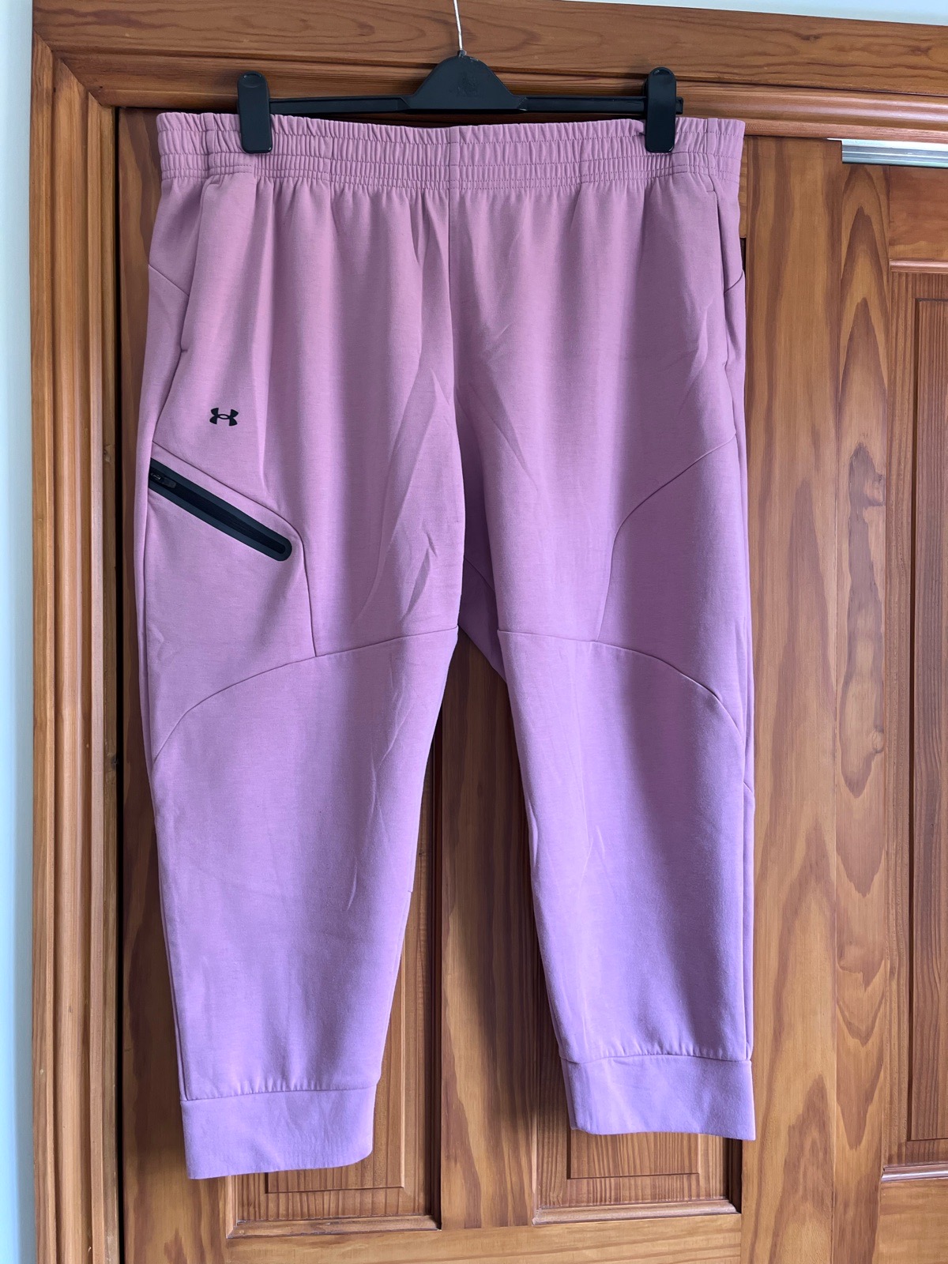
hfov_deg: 53.1
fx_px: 949
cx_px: 474
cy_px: 632
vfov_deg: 67.3
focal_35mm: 26
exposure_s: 1/118
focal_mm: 5.1
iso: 125
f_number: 1.6
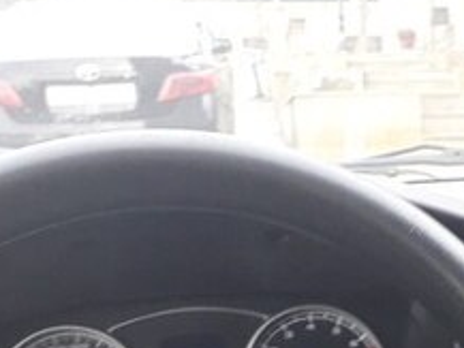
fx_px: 1100
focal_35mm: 82
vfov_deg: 17.1
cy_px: 428
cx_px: 550
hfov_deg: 22.1
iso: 200
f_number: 1.9
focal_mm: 3.6
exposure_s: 1/33
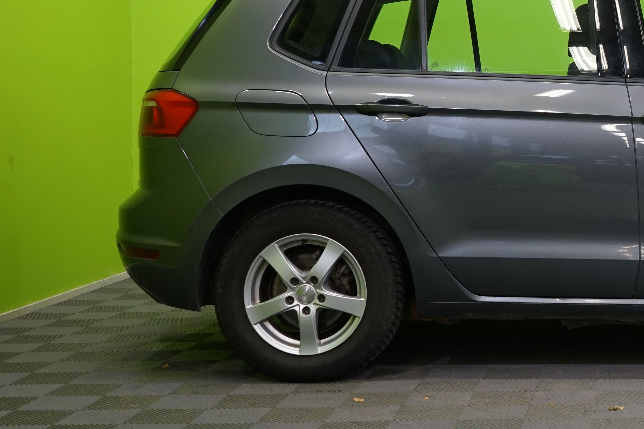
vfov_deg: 17.9
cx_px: 696
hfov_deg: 24.9
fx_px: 1359
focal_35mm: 76
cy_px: 119
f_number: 6.3
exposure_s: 1/30
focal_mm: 34
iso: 640
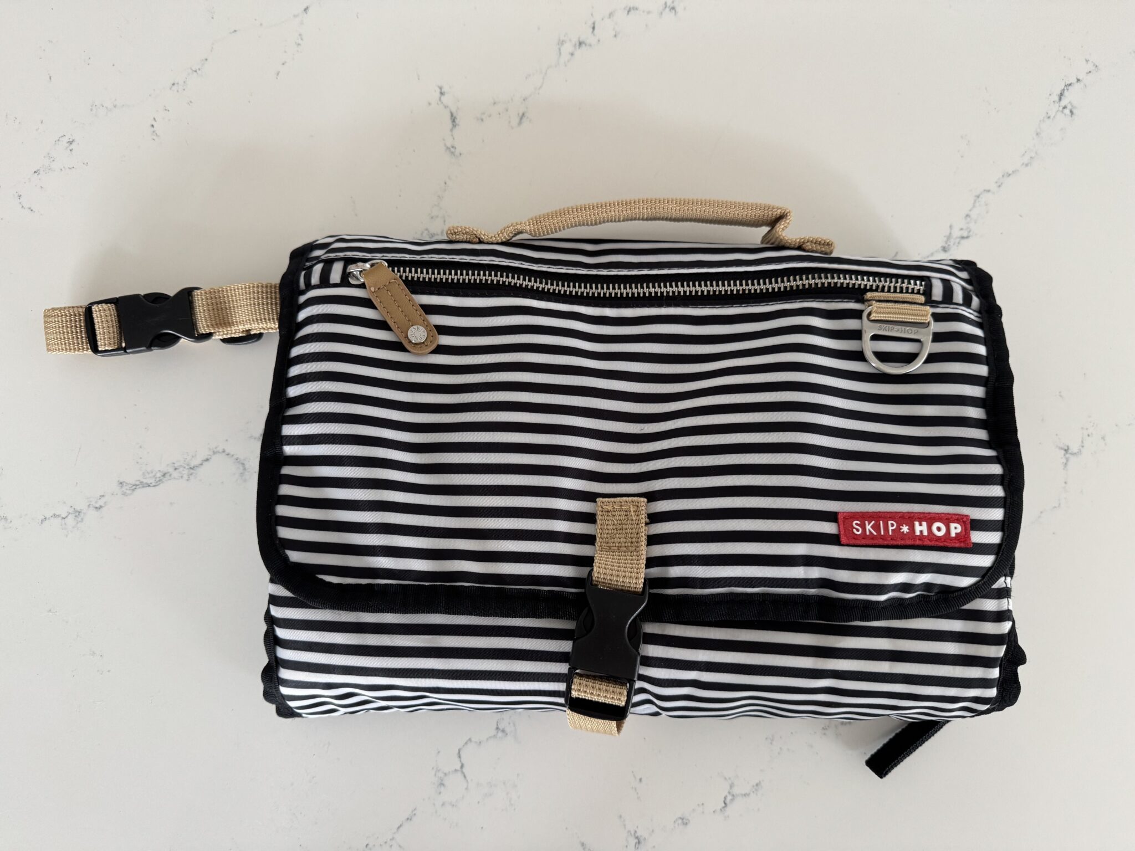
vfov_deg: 56.8
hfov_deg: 71.6
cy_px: 426
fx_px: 787
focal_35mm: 24
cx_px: 568
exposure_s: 1/67
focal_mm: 6.76
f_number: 1.78
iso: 200
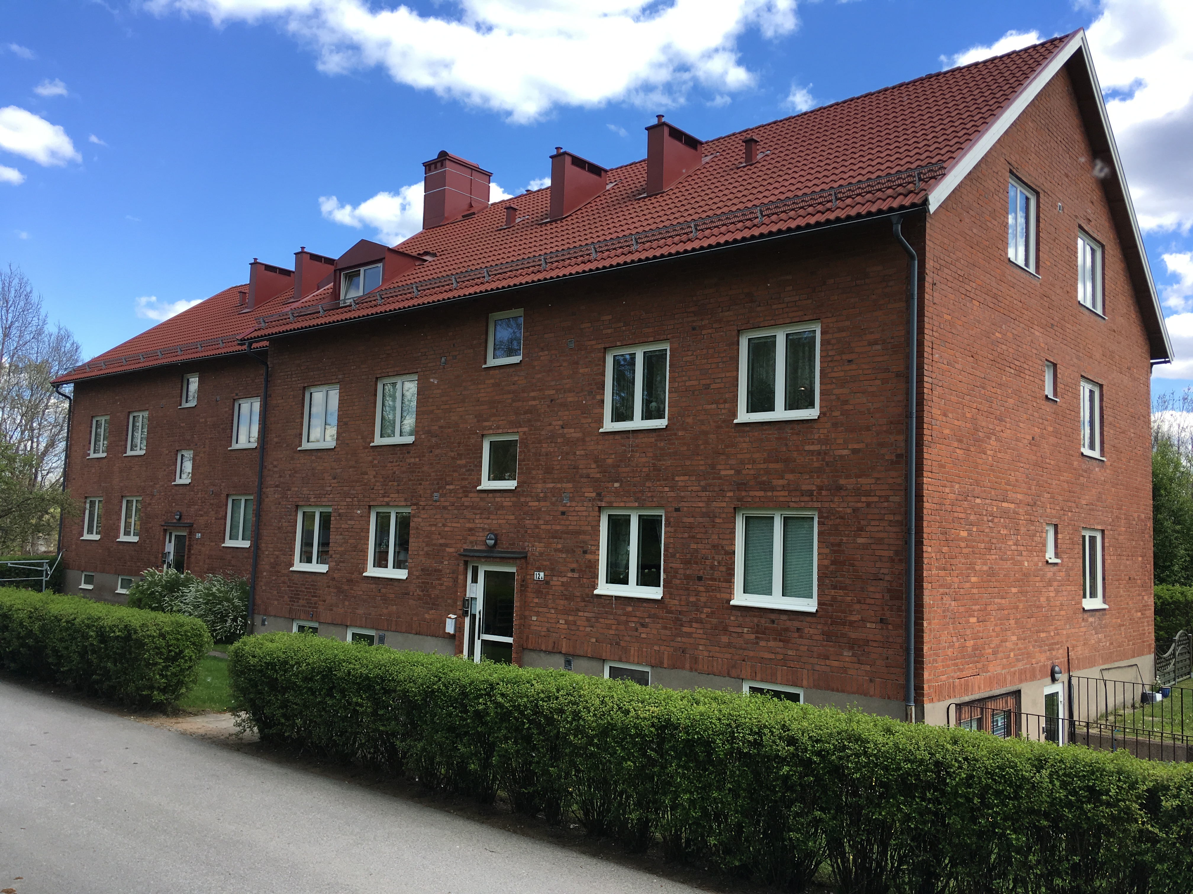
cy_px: 447
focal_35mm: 29
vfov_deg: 48.2
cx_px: 596
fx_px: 999
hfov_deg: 61.7
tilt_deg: +5.2
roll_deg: -1.9
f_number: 2.2
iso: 25
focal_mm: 4.15
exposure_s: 1/620
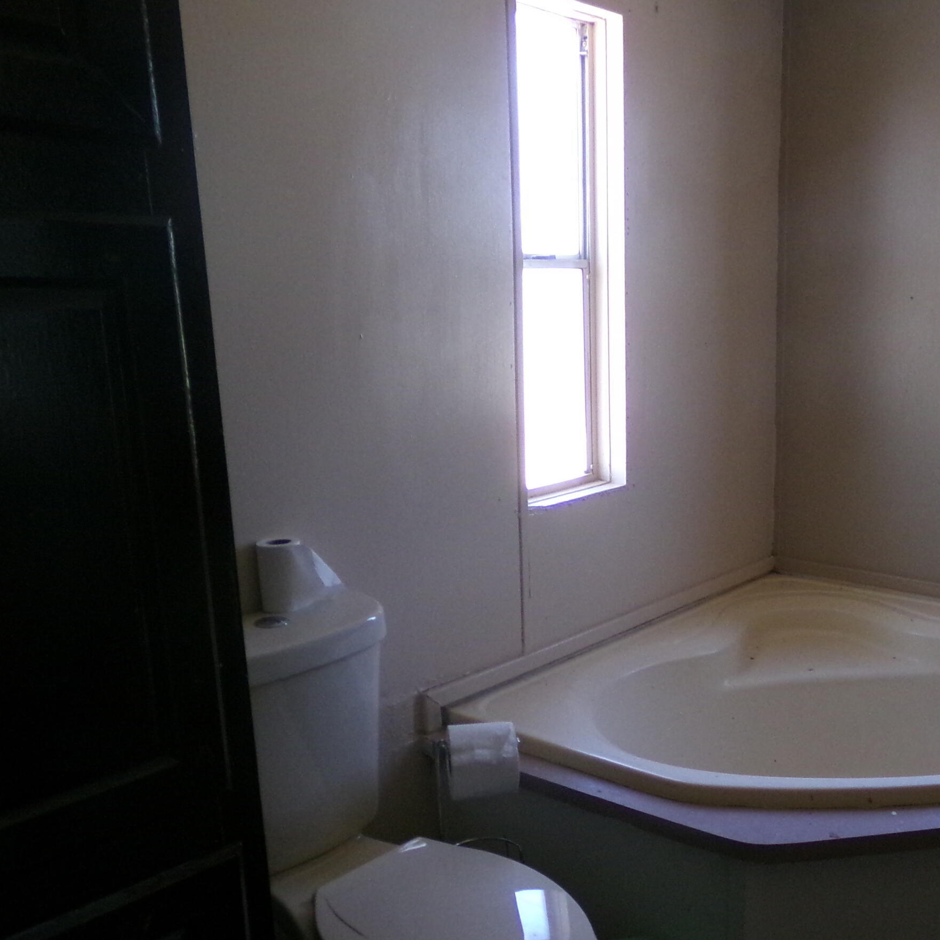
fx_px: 1106
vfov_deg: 45.8
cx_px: 671
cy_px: 558
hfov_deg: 44.9
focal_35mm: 36
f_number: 3.7
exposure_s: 1/60
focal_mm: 4.3
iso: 498
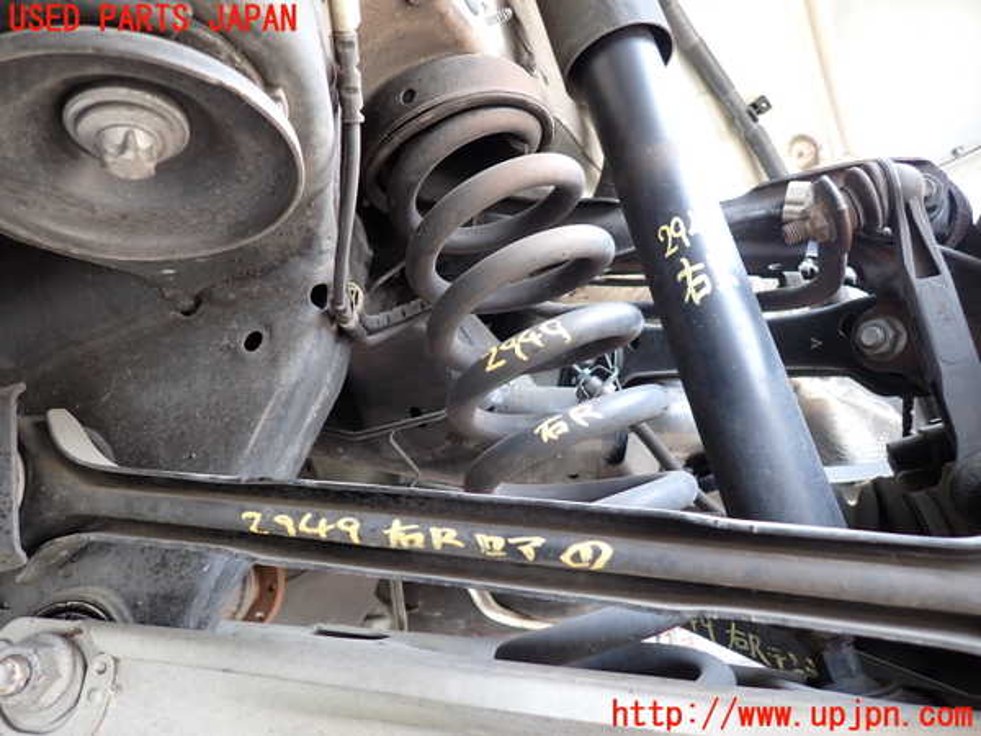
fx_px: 708
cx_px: 490
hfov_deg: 69.4
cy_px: 368
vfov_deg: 54.9
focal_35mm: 25
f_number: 2
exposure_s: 1/100
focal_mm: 4.5
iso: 200
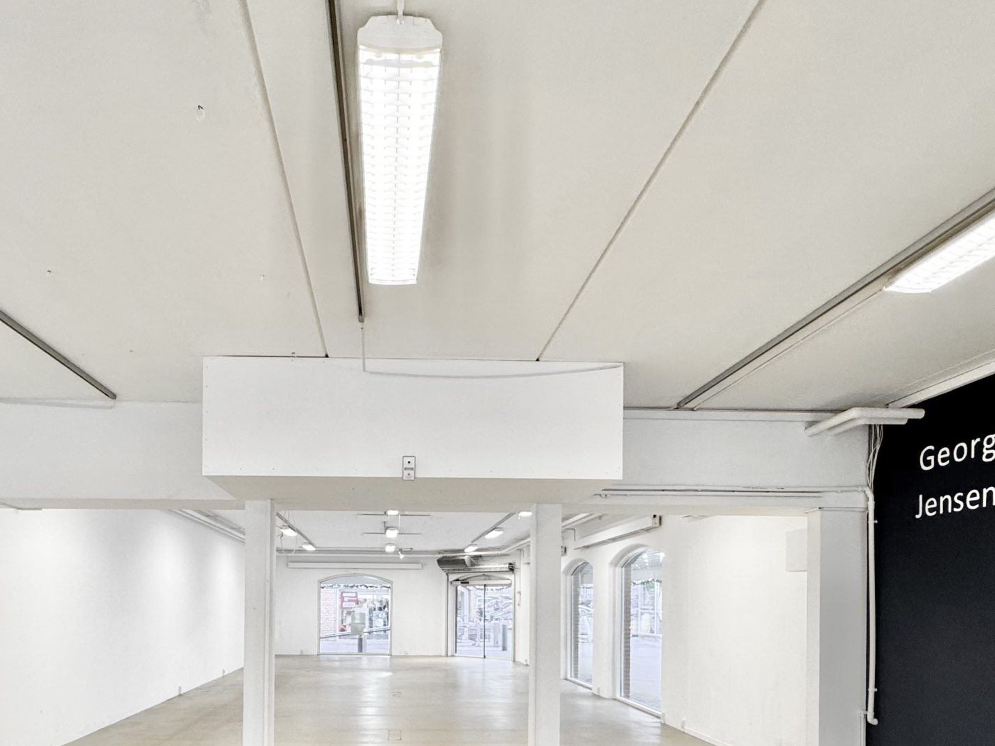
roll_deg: -0.2
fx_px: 718
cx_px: 401
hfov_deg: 68.7
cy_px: 606
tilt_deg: -0.5
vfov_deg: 51.2
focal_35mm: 25
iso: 200
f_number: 2.2
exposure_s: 1/100
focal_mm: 2.22
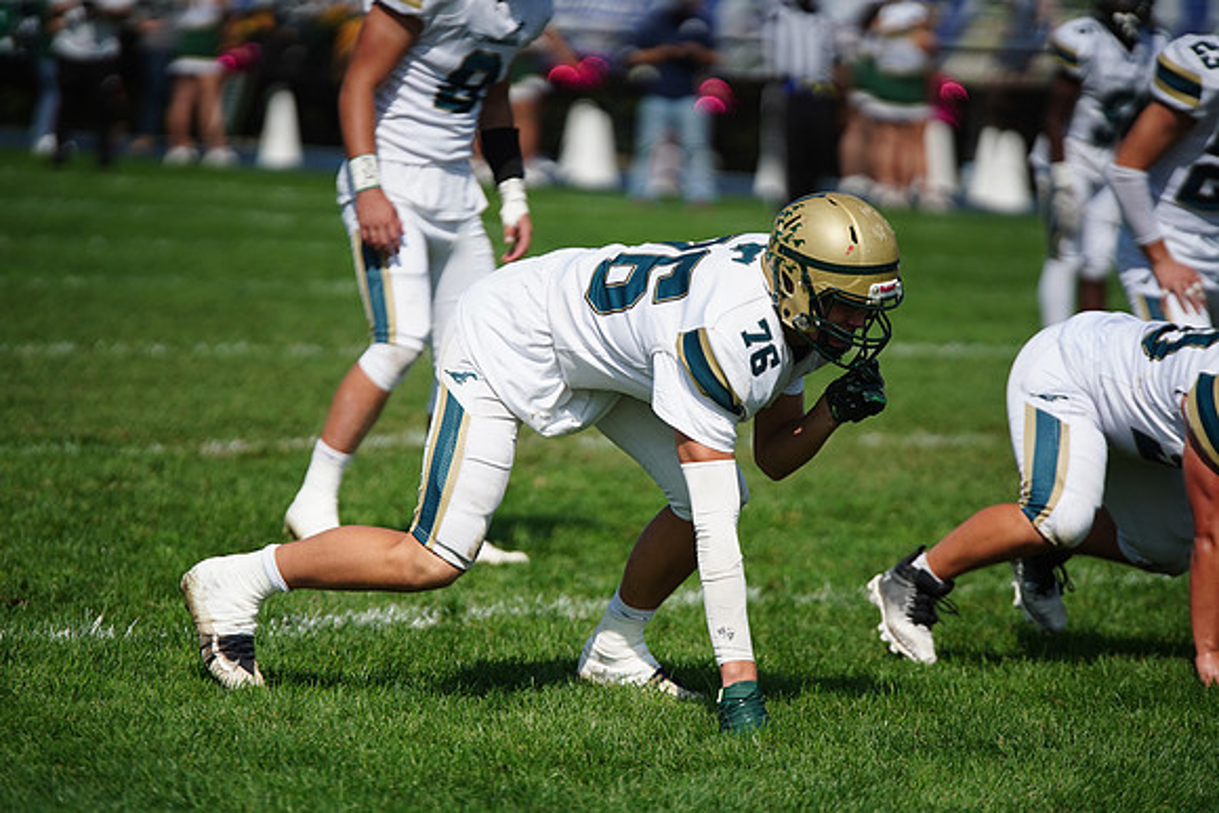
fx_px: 10160
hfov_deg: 6.9
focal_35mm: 300
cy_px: 406
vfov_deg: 4.6
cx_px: 610
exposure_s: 1/8000
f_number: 2.8
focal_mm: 300
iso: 400
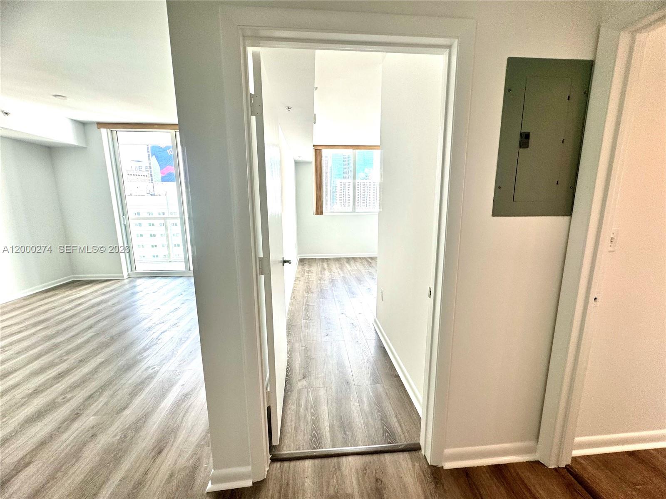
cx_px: 333
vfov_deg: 85.7
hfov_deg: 102.1
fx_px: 269
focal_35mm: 14
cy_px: 250
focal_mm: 2.22
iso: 64
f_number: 2.2
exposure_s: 1/120
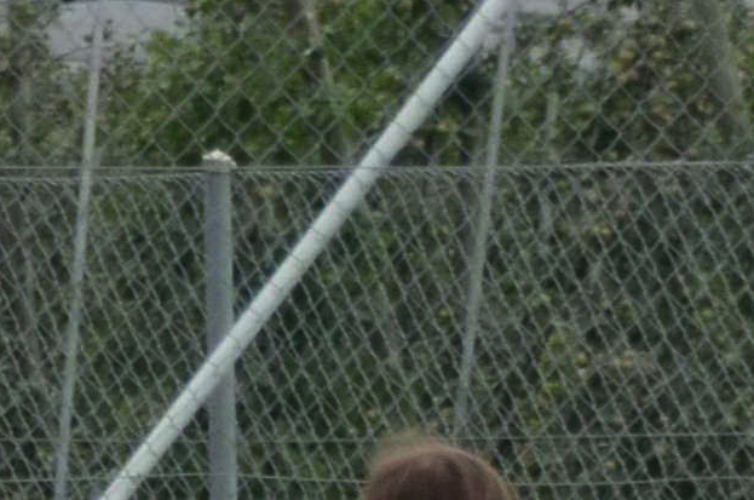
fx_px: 27764
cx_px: -771
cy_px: 551
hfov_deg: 1.6
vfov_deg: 1.0
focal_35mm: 1328
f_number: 5.3
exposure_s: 1/640
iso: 800
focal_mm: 112
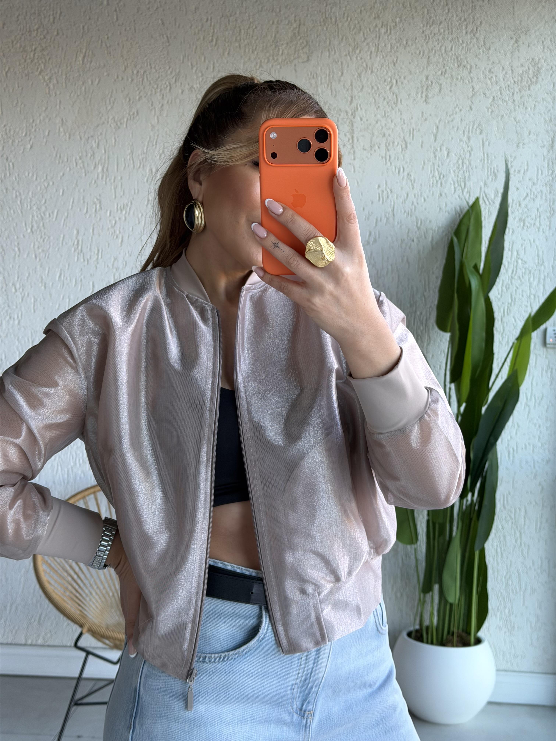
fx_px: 1028
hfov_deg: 30.3
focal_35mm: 48
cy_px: 370
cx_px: 278
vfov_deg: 39.7
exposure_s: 1/121
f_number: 1.78
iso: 64
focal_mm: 6.76
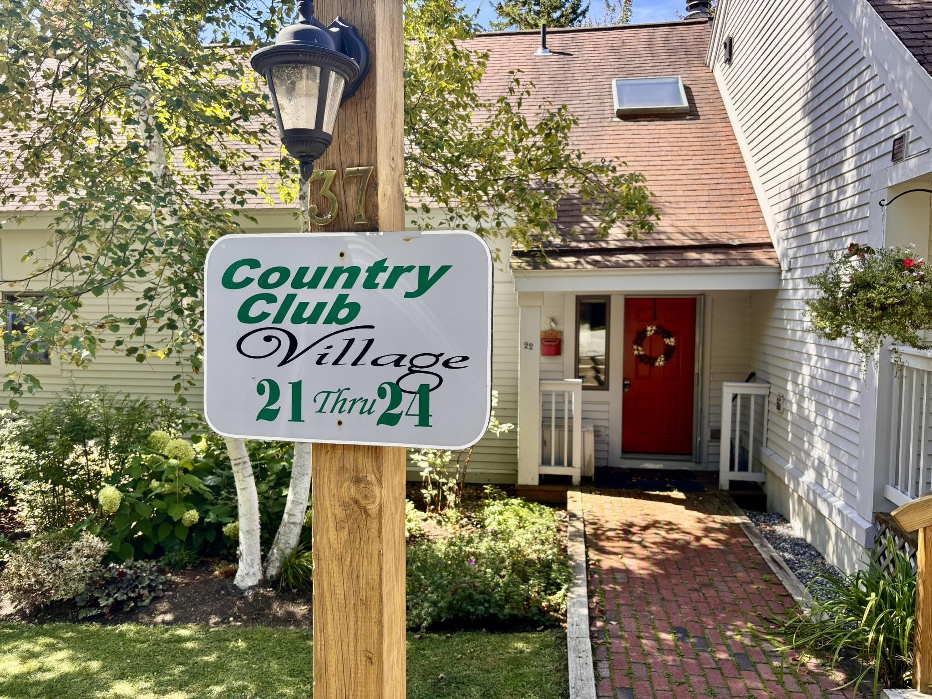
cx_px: 466
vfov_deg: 53.1
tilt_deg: -4.6
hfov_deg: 67.3
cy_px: 350
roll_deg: -0.1
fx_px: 700
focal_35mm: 26
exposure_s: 1/481
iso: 50
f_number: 1.6
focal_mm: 5.96
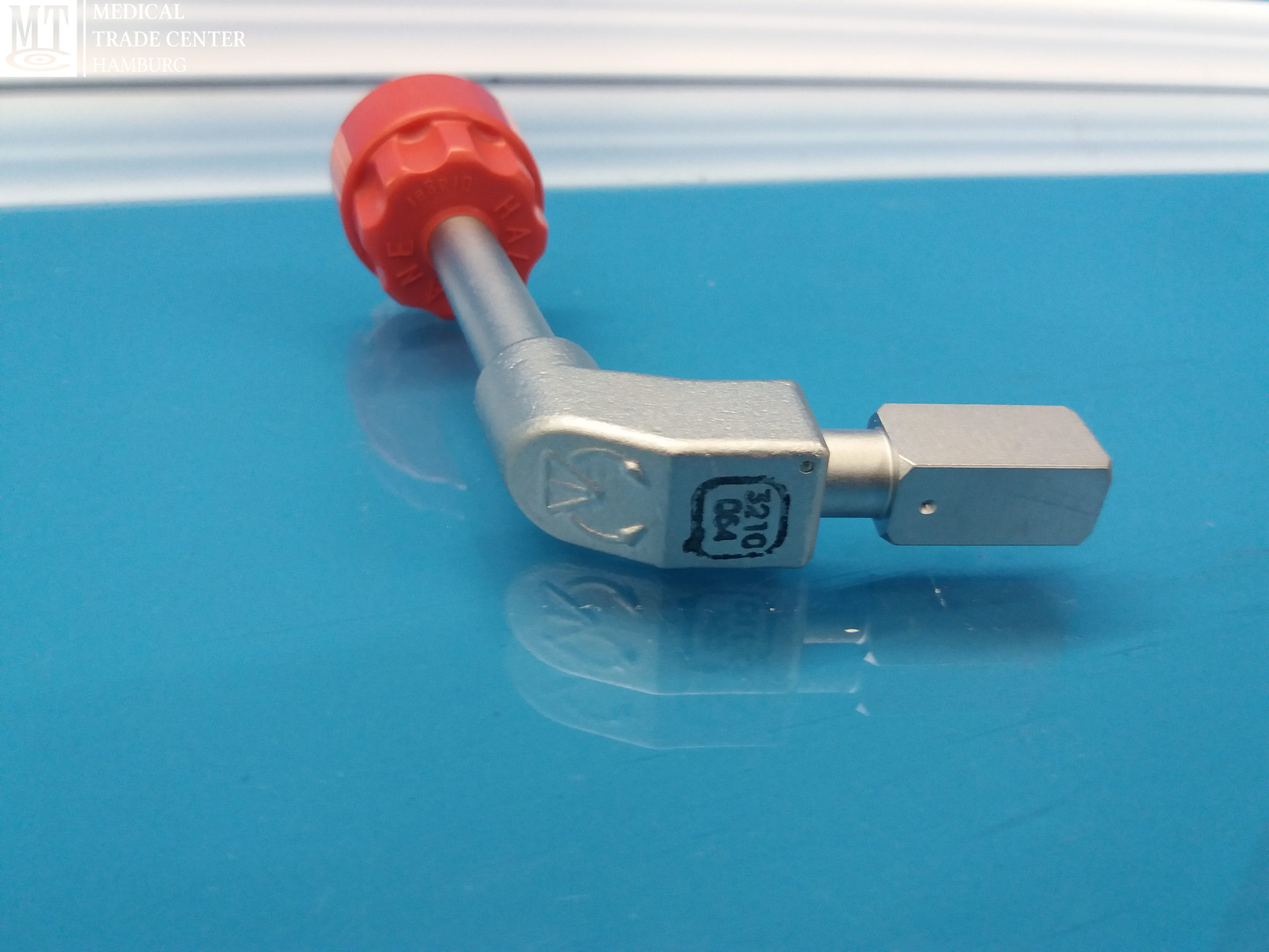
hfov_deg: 63.4
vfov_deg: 49.7
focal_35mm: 28
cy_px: 476
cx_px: 634
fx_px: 1026
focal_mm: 3.7
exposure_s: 1/20
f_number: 1.9
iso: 160
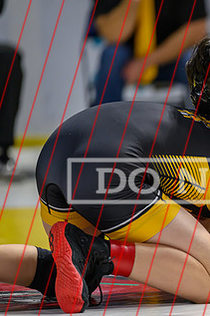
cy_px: 213
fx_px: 3714
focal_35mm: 424
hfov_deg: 3.2
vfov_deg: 4.9
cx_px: 291
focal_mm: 200
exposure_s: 1/800
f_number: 2.8
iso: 2000
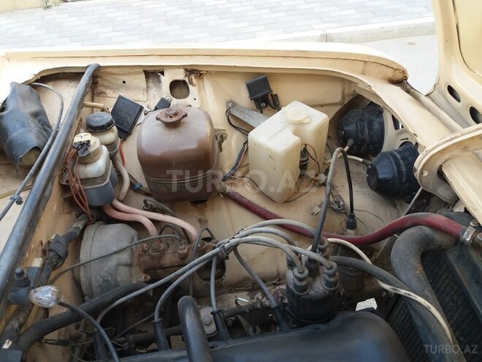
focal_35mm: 28
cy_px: 181
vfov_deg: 49.7
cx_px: 241
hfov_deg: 63.4
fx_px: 390
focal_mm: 3.7
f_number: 1.9
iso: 64
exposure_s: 1/136
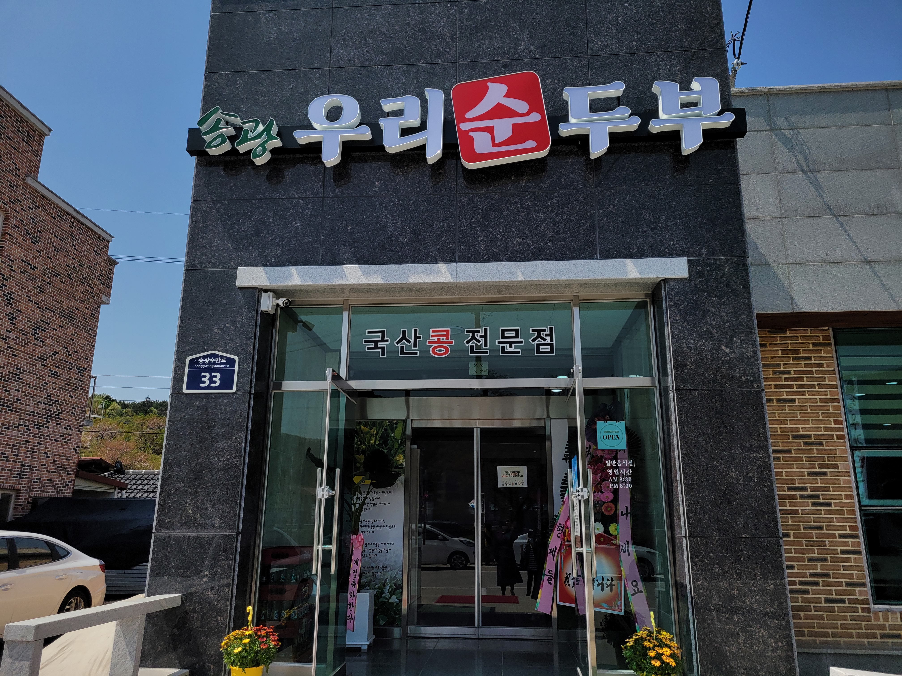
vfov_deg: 53.1
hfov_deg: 67.3
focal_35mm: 26
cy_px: 338
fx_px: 677
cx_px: 451
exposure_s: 1/6457
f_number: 1.8
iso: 40
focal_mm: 5.4
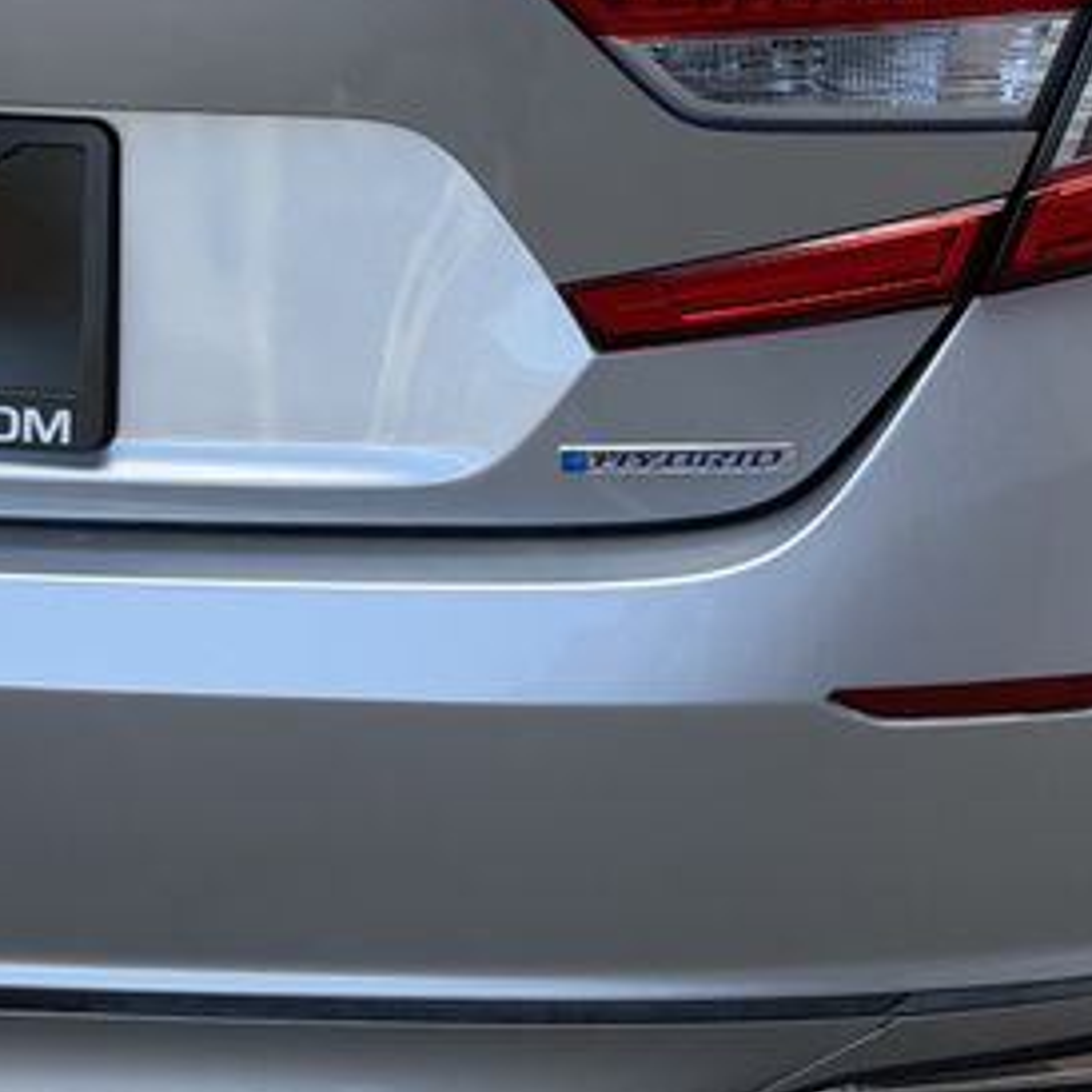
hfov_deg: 17.5
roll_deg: +0.7
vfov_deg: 17.4
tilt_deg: -17.6
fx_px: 3533
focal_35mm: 99
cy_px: 227
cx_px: 809
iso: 64
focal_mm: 6.76
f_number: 1.78
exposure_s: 1/855
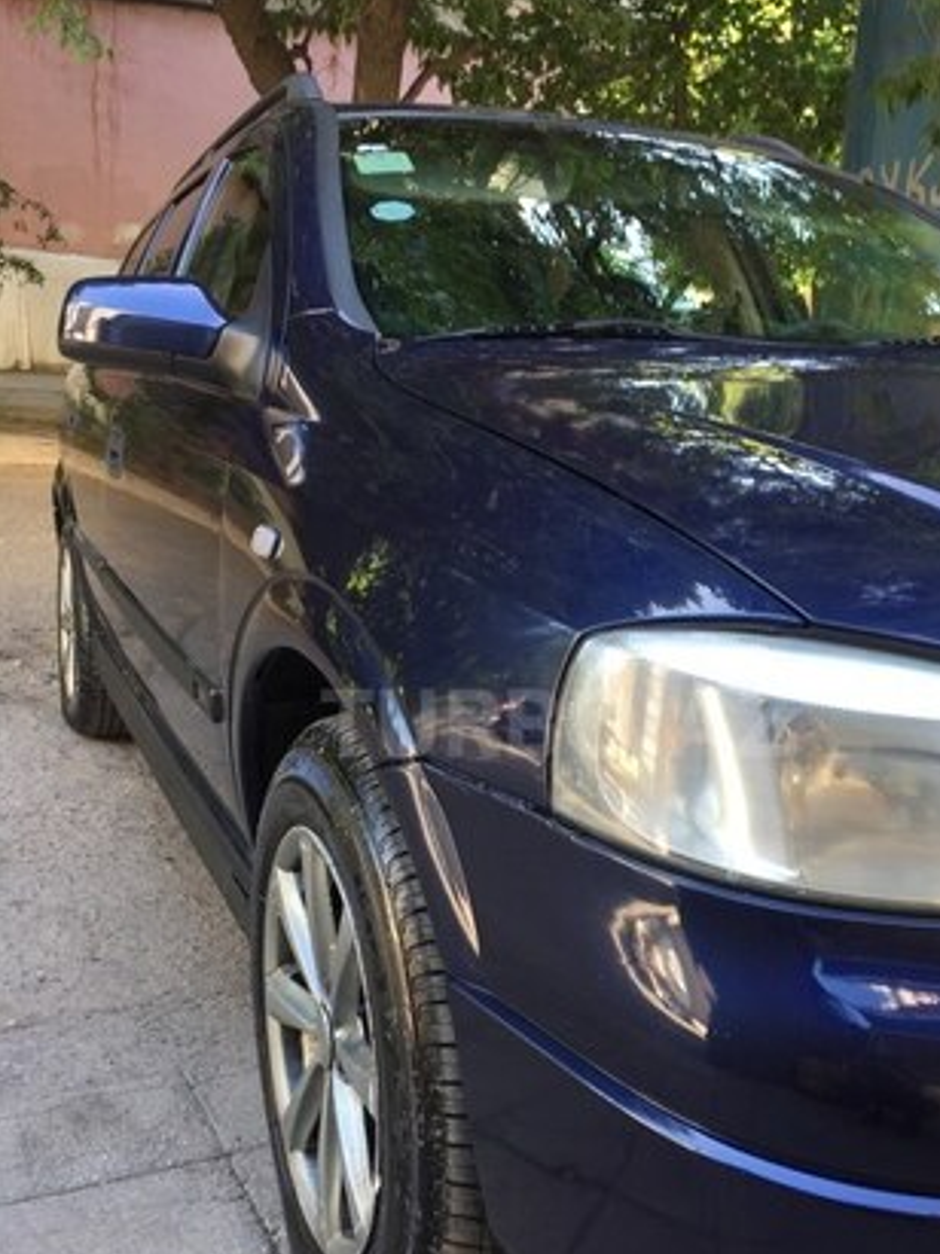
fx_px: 1268
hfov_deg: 40.5
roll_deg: -5.0
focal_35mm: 35
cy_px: 723
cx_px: 555
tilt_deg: -17.7
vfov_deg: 52.4
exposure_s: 1/50
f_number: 2.2
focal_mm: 4.15
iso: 32
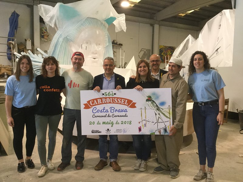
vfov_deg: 45.4
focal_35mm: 31
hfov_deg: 58.4
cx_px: 122
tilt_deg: -6.3
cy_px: 91
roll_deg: -2.6
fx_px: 218
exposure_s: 1/33
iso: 160
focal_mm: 3.3
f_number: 2.4
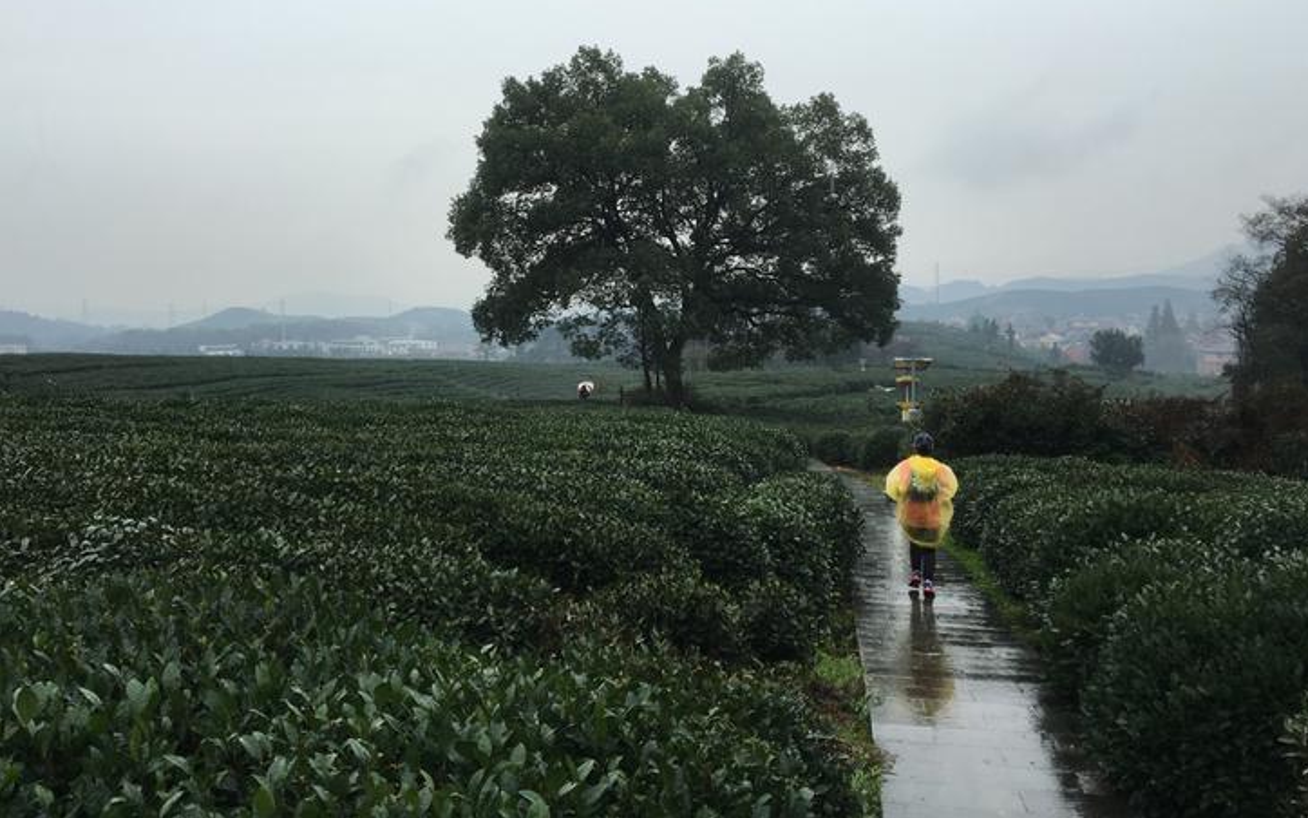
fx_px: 1212
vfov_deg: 37.2
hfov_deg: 56.6
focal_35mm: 34
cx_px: 606
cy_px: 349
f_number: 2.2
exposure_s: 1/523
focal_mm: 4.15
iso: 25
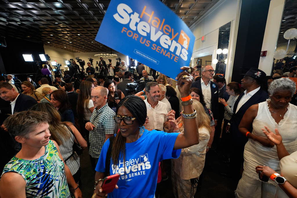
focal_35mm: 16
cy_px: 99
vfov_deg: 73.7
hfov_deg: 96.8
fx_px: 132
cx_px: 148
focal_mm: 16
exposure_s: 1/60
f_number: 5
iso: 2000
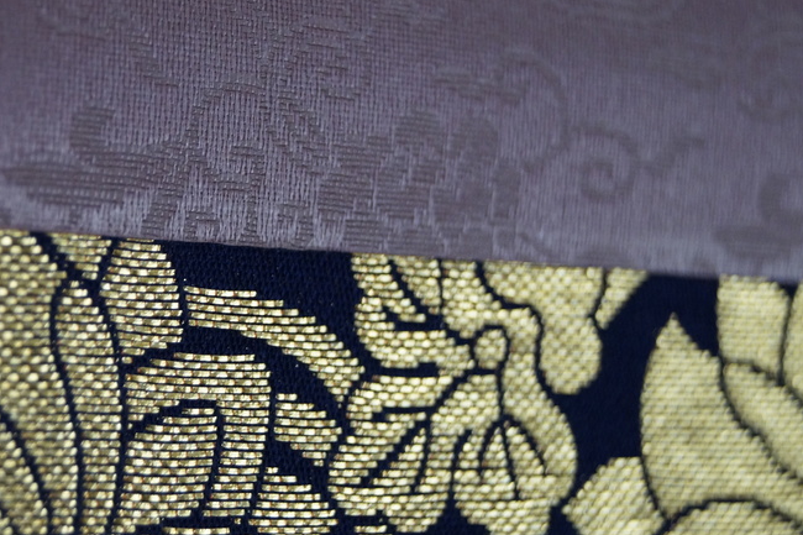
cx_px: 212
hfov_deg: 19.6
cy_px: 280
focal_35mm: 104
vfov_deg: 13.2
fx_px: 2314
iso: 1000
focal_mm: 45
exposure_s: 1/160
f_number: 5.6
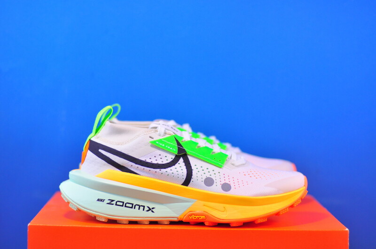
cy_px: 124
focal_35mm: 75
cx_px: 188
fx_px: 782
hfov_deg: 27.0
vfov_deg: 18.1
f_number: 2
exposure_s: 1/320
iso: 250
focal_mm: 50
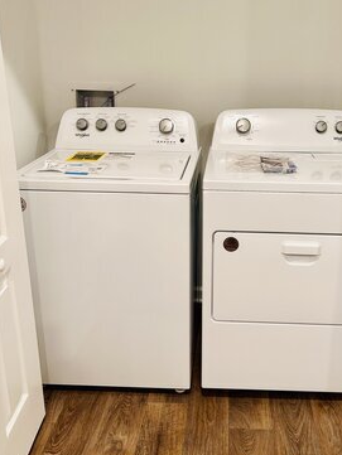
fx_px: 474
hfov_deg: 39.4
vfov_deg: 51.2
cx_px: 213
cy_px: 194
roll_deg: -1.3
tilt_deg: -15.3
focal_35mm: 36
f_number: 1.5
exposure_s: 1/60
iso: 125
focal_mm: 5.7
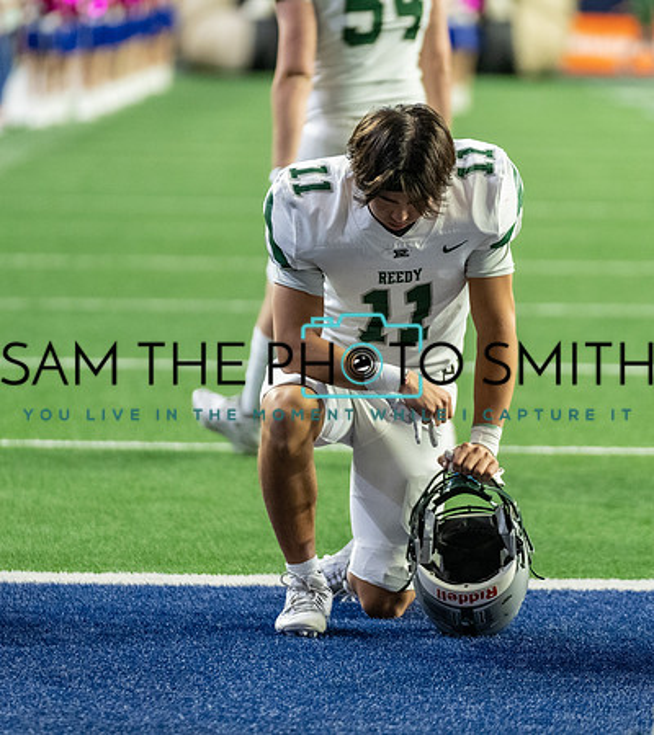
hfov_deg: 5.2
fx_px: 7195
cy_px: 285
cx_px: 407
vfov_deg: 5.9
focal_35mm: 316
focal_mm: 181
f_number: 2.8
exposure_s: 1/320
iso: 3200
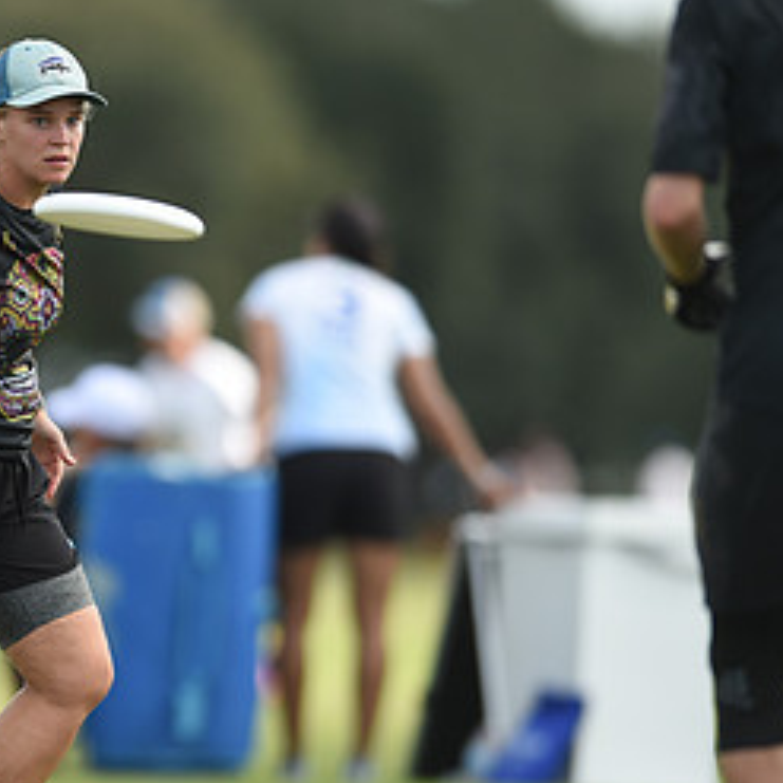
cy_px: 399
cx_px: -38
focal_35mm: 798
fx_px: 20422
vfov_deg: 2.2
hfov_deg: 2.2
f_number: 2.8
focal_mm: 400
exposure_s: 1/1250
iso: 160
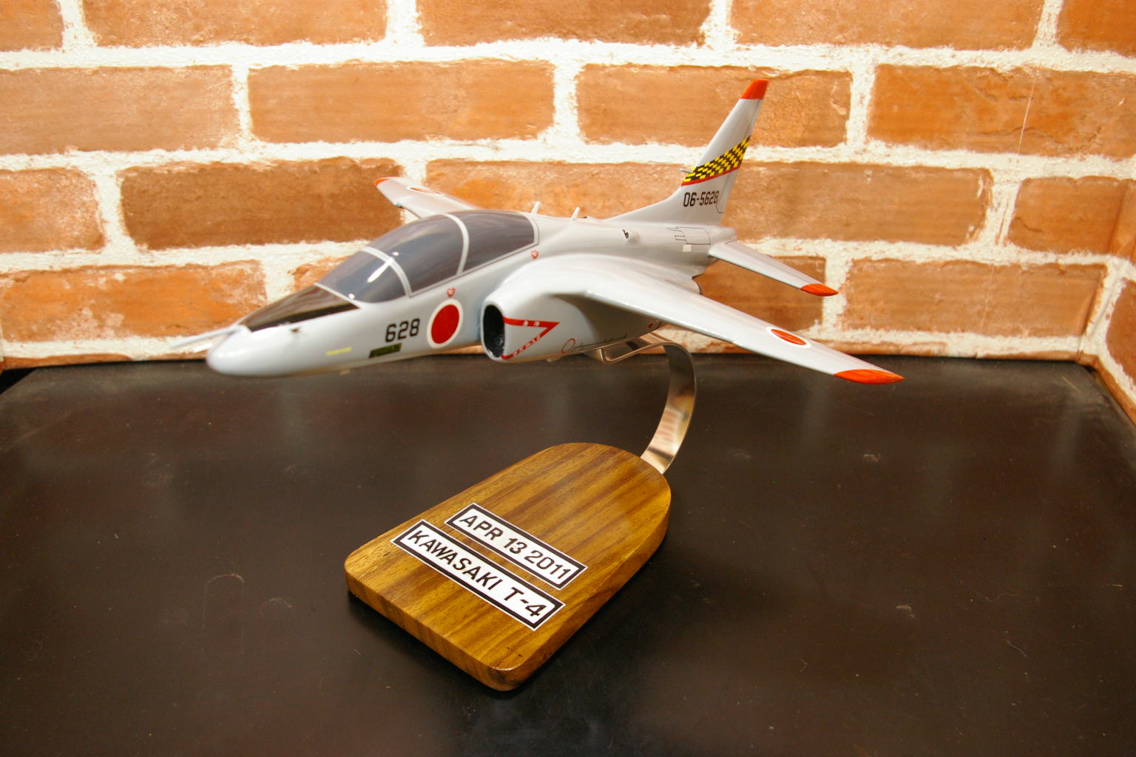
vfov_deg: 36.9
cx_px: 568
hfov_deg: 53.1
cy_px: 378
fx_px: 1136
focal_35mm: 36
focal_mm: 24
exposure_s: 1/15
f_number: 5.6
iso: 800
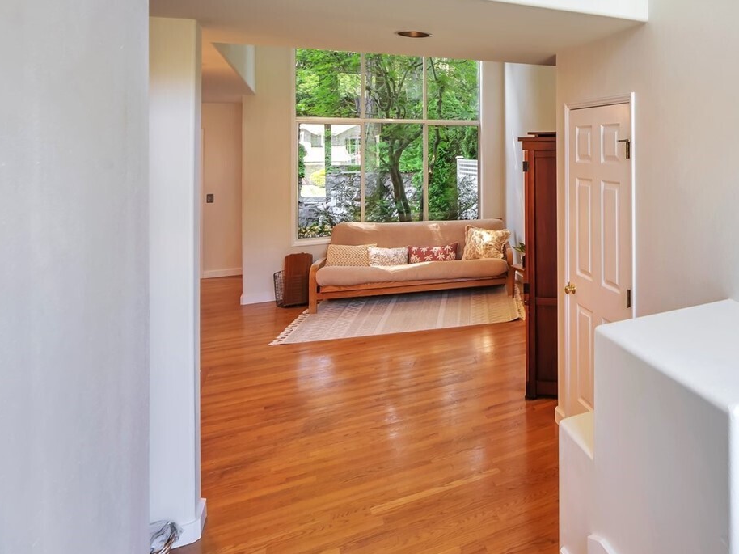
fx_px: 534
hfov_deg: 59.4
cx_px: 661
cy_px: 121
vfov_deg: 51.8
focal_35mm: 25
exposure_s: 1/40
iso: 200
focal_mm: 14
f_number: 8
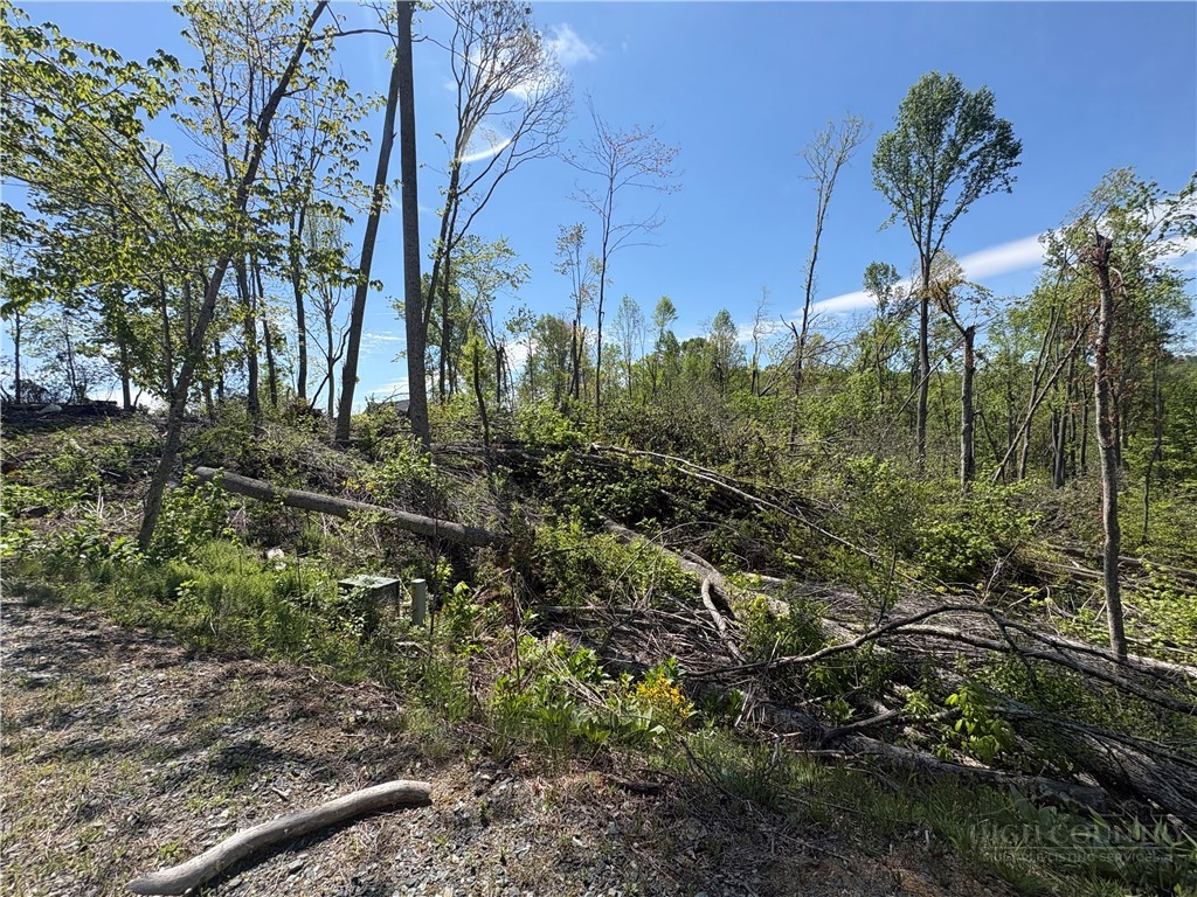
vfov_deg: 85.7
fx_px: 484
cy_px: 448
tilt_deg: +0.1
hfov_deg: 102.1
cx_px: 598
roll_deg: +4.9
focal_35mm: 14
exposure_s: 1/1395
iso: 50
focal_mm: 2.22
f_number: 2.2
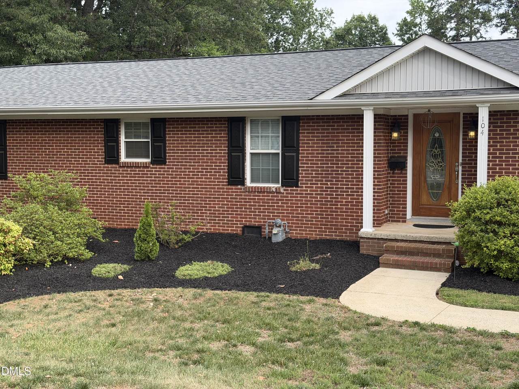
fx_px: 720
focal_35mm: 48
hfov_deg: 39.7
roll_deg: +0.2
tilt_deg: -3.8
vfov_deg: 30.3
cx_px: 260
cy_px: 194
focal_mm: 6.76
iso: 64
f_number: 1.78
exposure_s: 1/405
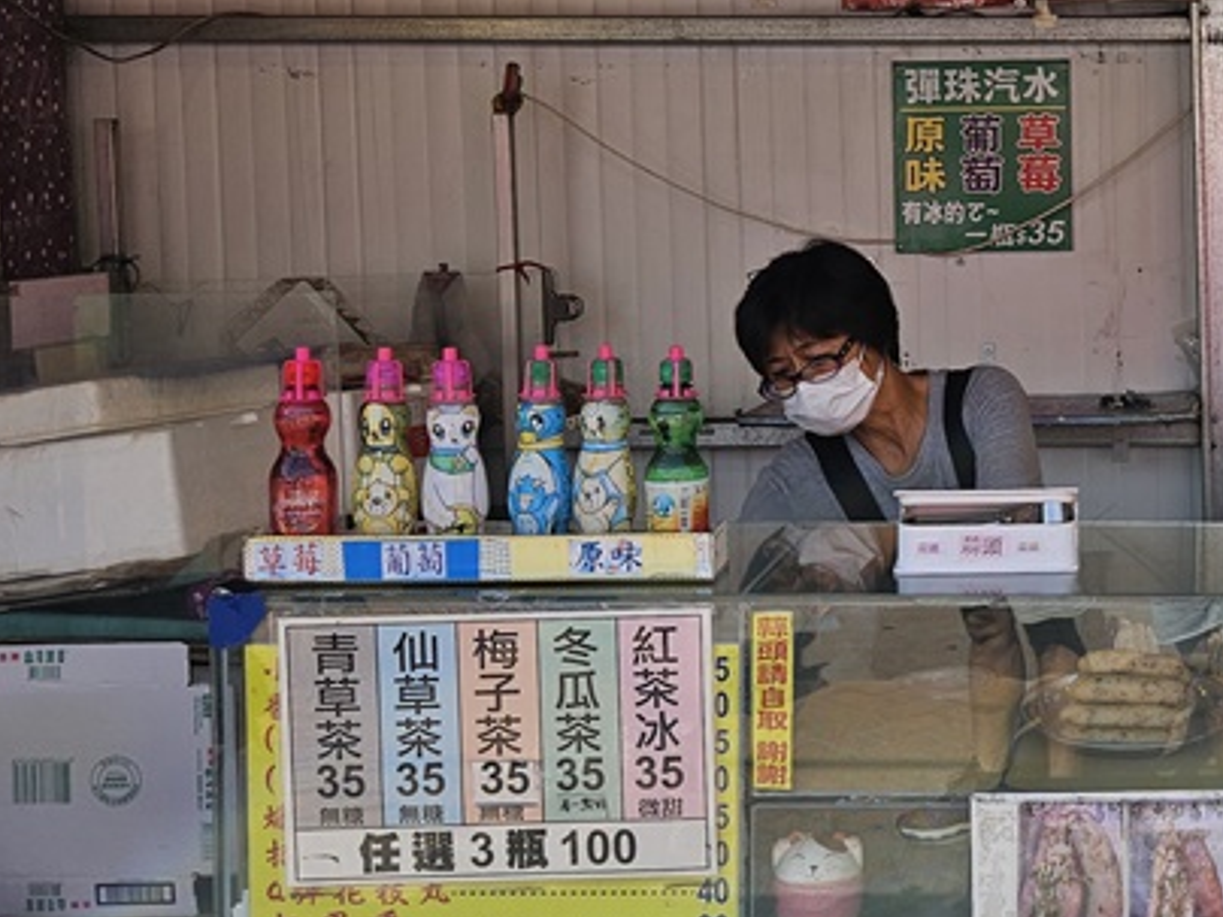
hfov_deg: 31.2
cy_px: 182
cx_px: 1235
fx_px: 2014
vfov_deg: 25.2
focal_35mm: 57
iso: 25
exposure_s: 1/1311
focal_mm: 5.4
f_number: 1.8
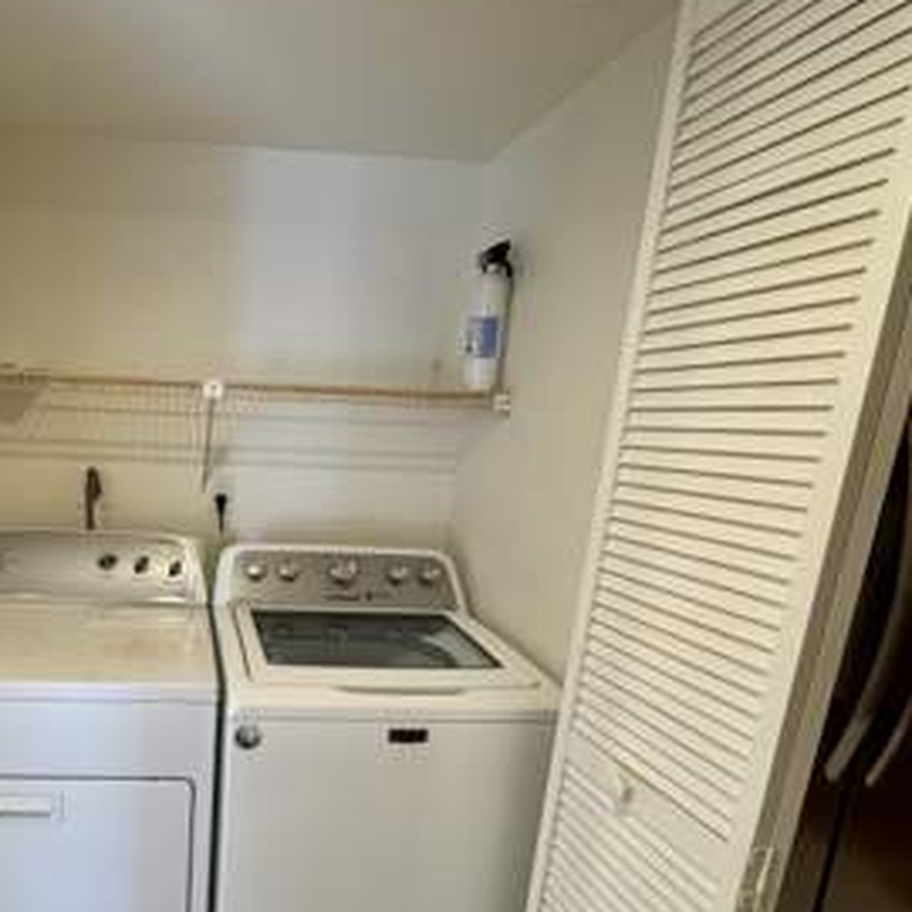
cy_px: 559
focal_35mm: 22
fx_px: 656
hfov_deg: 64.8
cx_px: 213
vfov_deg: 68.7
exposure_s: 1/120
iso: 250
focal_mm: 2.22
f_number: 2.2
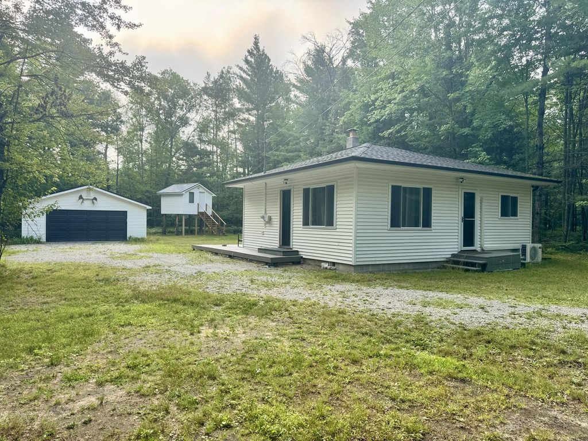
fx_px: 408
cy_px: 220
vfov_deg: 56.8
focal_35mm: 24
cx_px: 294
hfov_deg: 71.6
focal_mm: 6.76
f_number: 1.78
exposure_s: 1/1076
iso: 80
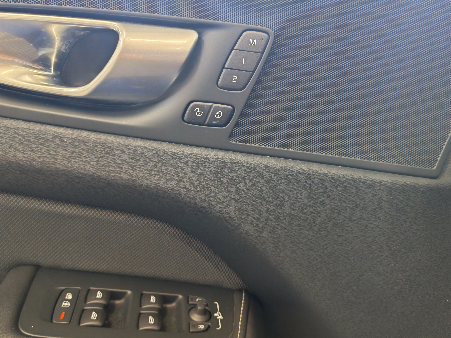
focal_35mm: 33
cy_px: 169
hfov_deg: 55.4
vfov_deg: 42.9
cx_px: 226
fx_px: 430
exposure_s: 1/100
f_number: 1.9
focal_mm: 6.12
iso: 856
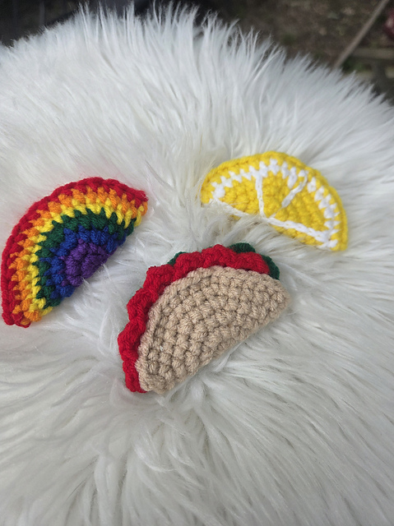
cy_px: 263
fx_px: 350
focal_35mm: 23
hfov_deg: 58.8
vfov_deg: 74.0
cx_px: 197
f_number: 1.8
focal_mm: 5.4
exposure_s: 1/180
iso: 40
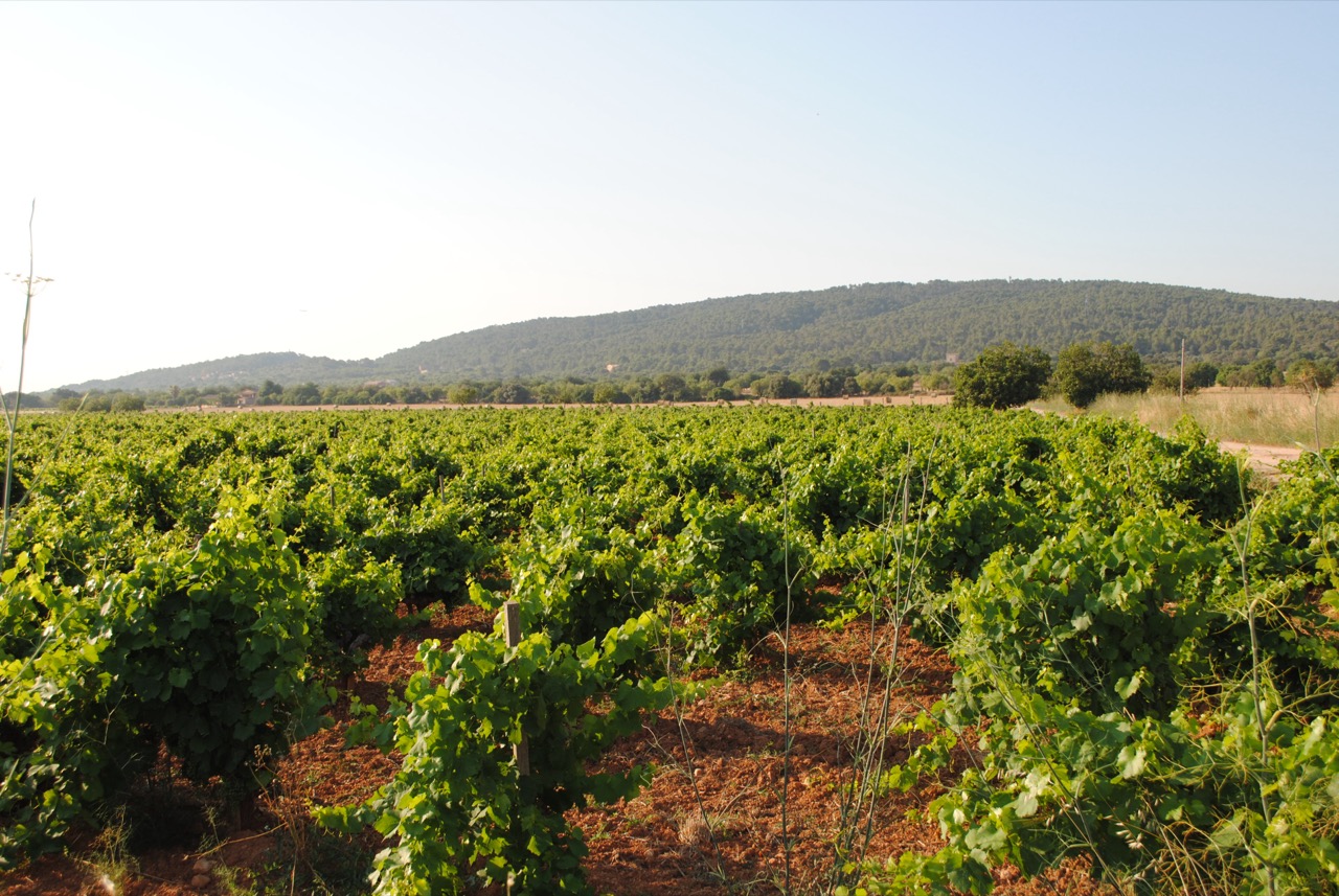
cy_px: 448
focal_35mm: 36
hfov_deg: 53.1
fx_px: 1341
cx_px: 670
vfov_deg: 37.0
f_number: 6.3
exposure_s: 1/200
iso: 100
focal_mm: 24
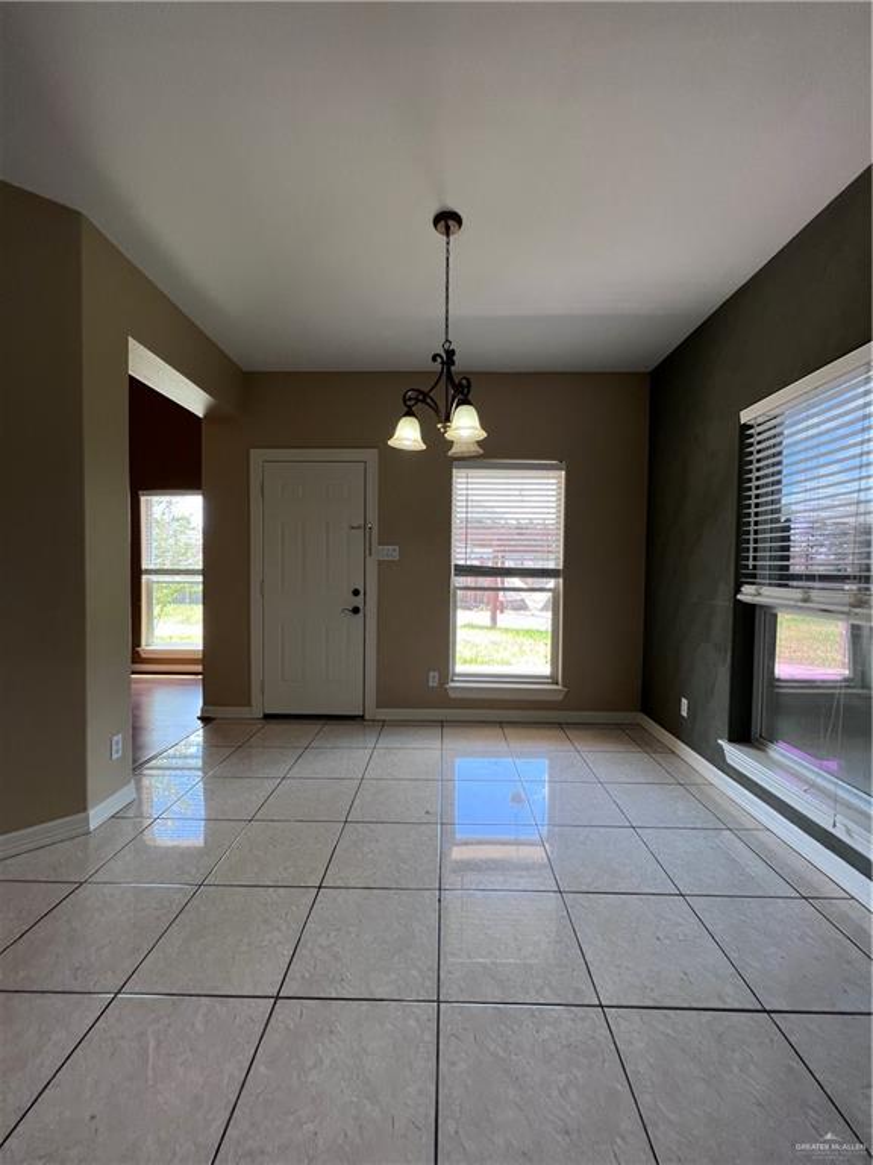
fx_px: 437
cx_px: 436
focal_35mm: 13
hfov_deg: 89.9
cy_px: 582
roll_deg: -0.4
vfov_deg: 106.2
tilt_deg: -3.1
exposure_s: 1/120
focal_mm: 1.57
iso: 64
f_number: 1.8
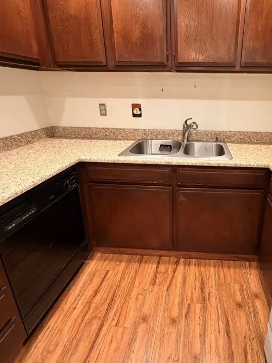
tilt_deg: -18.1
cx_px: 191
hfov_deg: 63.5
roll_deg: -1.4
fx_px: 209
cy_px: 158
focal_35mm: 20
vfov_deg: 81.3
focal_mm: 2.22
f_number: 2.2
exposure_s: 1/60
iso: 320
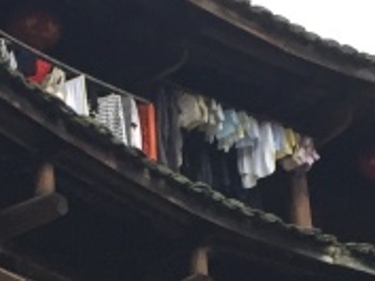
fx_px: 1821
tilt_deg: +20.1
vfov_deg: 8.6
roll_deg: +2.7
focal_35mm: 168
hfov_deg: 11.8
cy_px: 450
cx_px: 172
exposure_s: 1/33
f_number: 2.2
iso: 50
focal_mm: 4.15
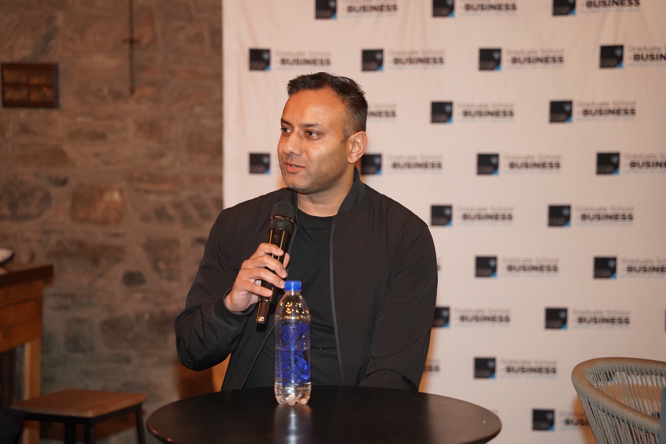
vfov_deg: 19.5
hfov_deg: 28.8
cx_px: 333
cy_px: 222
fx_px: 1295
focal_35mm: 70
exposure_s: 1/160
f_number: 2.8
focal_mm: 70
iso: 6400
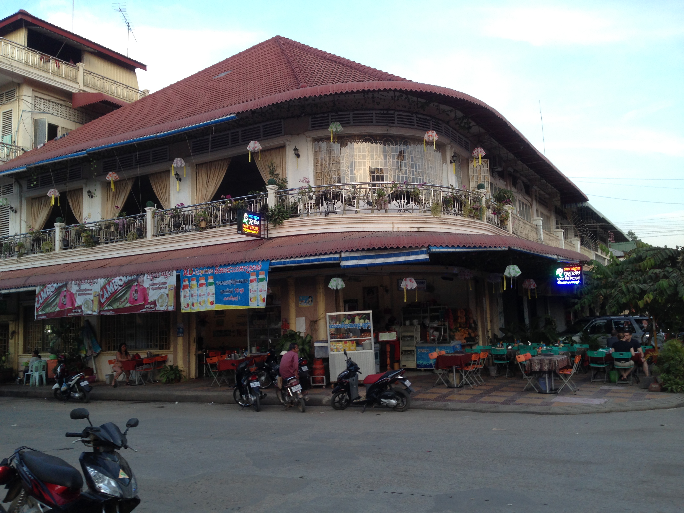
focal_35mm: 33
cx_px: 342
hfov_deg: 55.4
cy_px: 256
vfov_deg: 42.9
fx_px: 652
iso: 64
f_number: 2.4
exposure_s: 1/30
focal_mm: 4.12
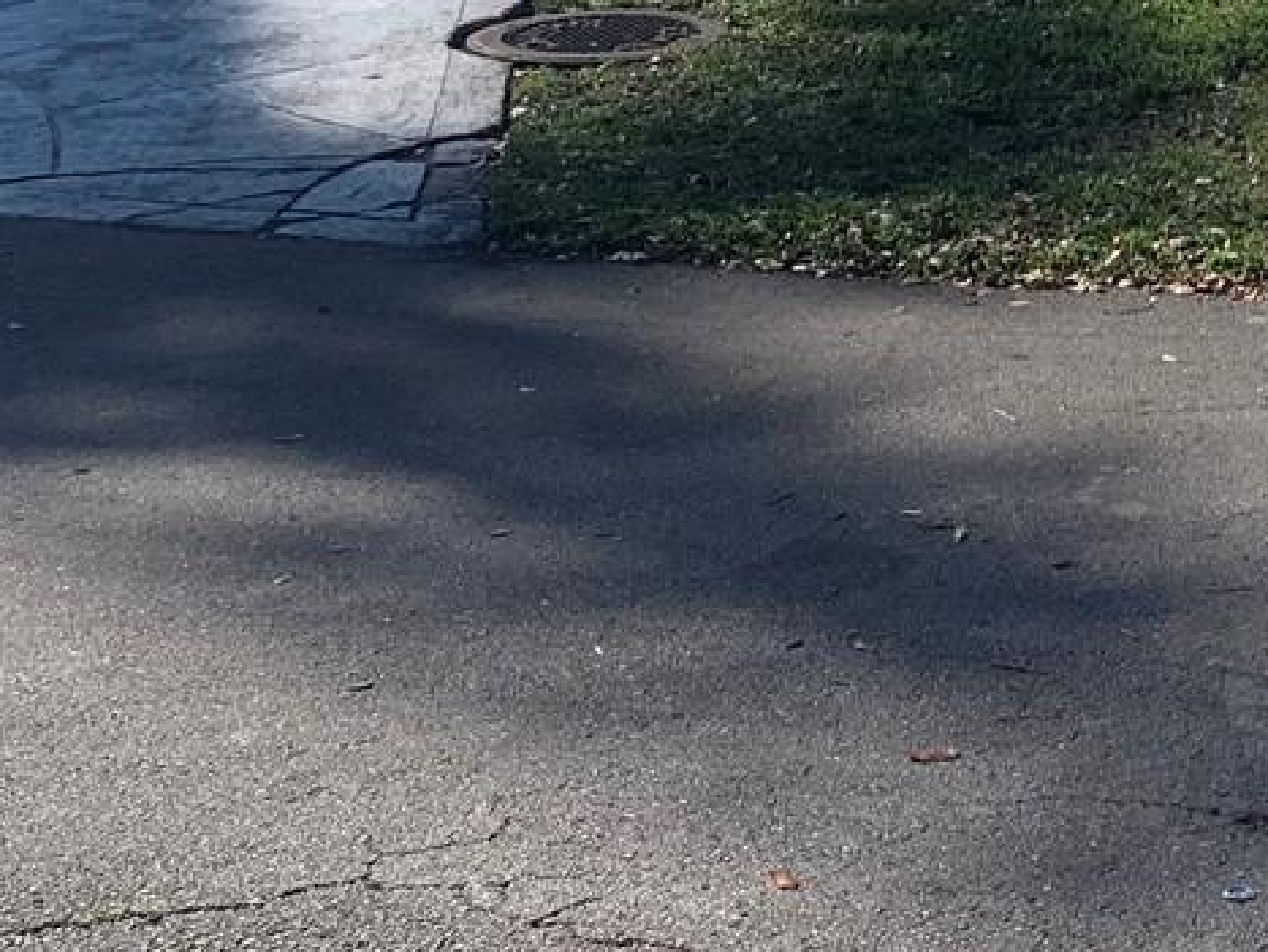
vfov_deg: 15.6
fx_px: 3263
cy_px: -369
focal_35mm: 89
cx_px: 1556
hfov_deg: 20.5
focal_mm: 4.25
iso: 25
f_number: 1.8
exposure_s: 1/2421
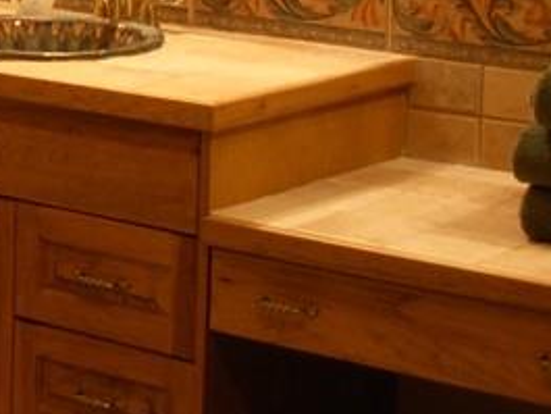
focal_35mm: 147
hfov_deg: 12.6
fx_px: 2341
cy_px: -104
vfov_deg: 9.9
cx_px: -347
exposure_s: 1/4.2
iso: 79
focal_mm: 6.3
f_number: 2.9
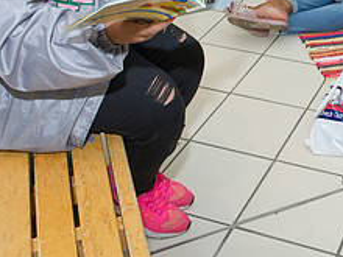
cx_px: 326
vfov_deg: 21.8
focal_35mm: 66
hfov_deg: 28.0
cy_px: 26
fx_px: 654
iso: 1250
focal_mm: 26
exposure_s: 1/250
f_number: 5.6
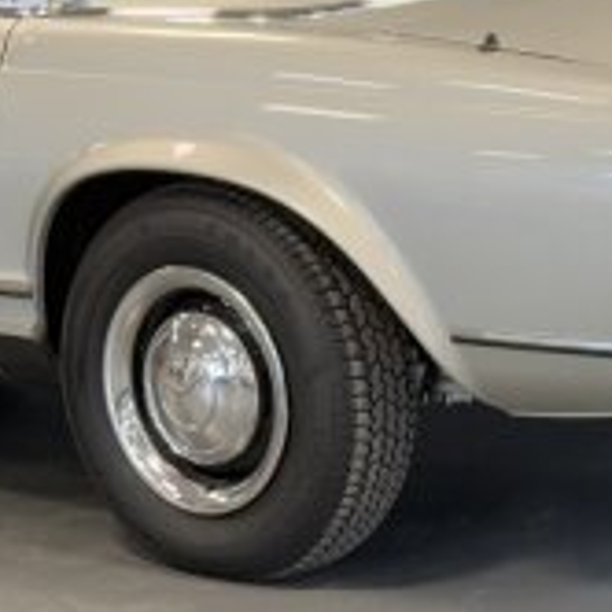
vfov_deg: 10.6
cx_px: 225
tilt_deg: -6.2
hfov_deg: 10.7
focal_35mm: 164
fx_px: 3280
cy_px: 88
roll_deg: +1.7
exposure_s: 1/60
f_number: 1.78
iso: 200
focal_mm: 6.76
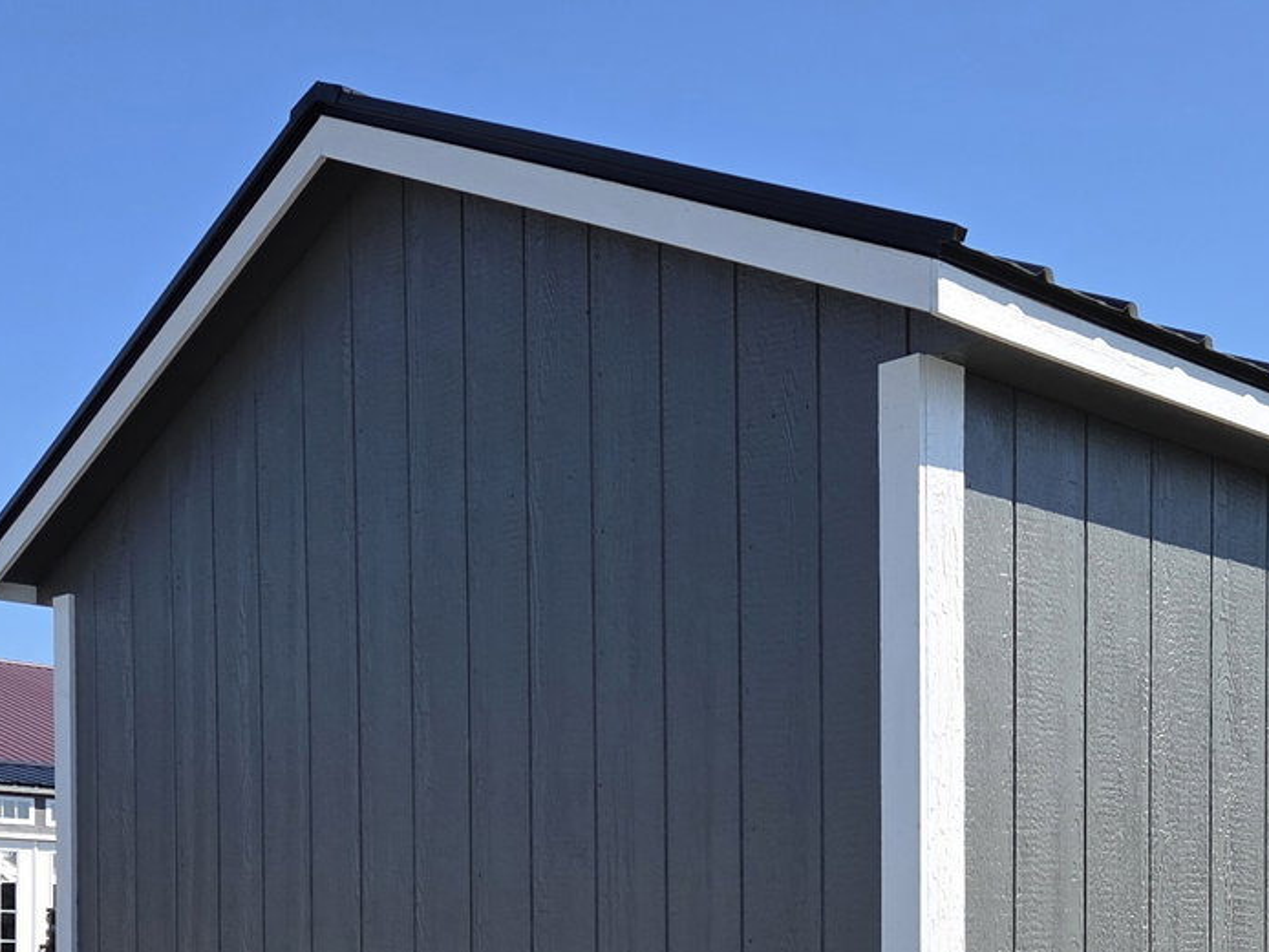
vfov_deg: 26.1
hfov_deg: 35.5
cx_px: 912
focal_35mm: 53
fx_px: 1944
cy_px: 950
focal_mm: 5.4
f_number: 1.8
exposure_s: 1/4274
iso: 80
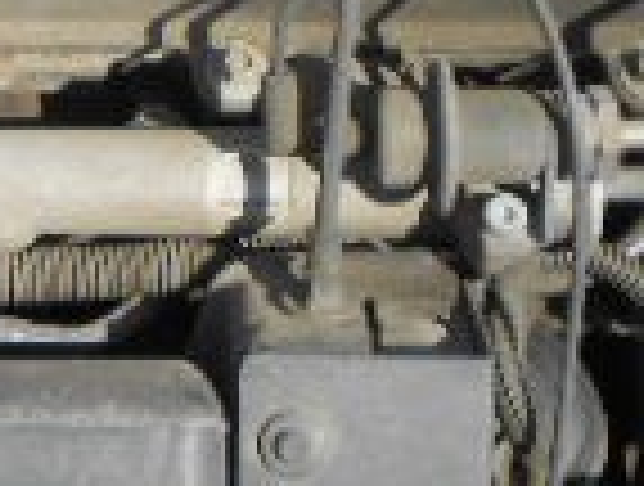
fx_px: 2164
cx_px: 72
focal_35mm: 116
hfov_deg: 16.7
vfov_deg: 12.5
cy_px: -86
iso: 80
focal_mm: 4.6
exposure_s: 1/640
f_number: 3.2
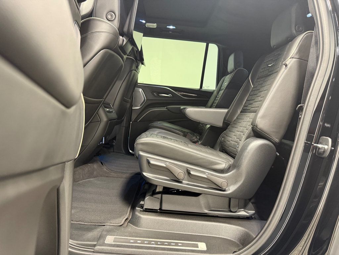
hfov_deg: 71.6
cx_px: 170
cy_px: 128
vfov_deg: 56.8
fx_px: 235
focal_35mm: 24
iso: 320
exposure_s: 1/60
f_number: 1.78
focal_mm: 6.76
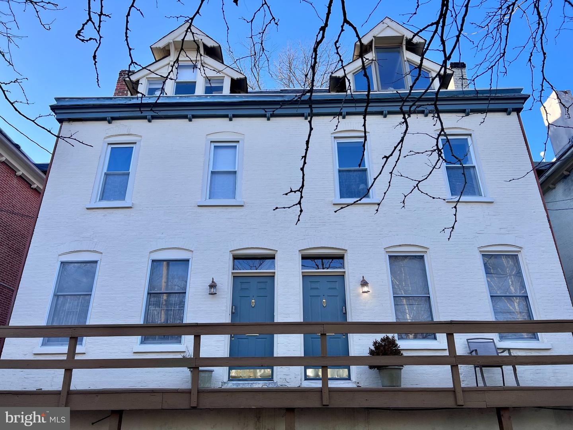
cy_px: 215
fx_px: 430
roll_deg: +0.5
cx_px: 286
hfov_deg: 67.3
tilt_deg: +25.8
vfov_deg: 53.1
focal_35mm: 26
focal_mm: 5.7
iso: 50
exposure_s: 1/924
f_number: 1.5
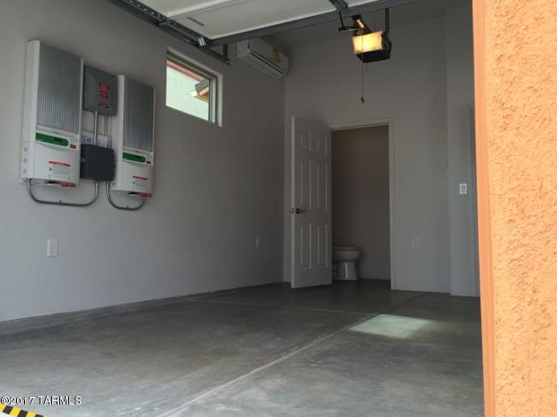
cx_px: 284
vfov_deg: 46.8
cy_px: 203
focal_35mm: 30
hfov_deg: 60.0
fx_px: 483
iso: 32
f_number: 2.2
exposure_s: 1/360
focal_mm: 4.15
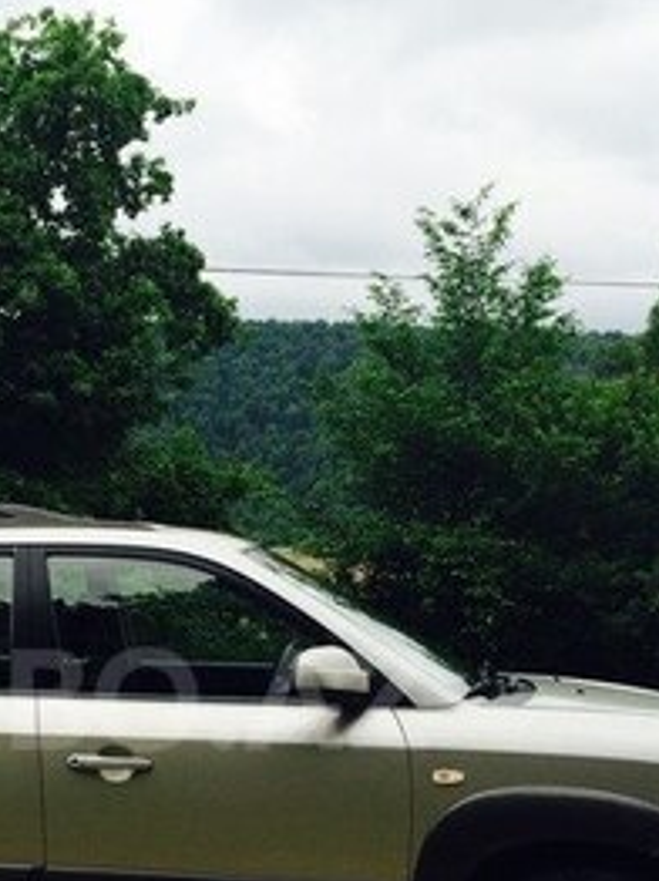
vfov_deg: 34.0
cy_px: 699
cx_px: 81
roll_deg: -0.1
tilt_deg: -7.0
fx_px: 1398
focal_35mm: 55
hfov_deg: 25.8
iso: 32
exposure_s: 1/255
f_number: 2.2
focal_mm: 4.15
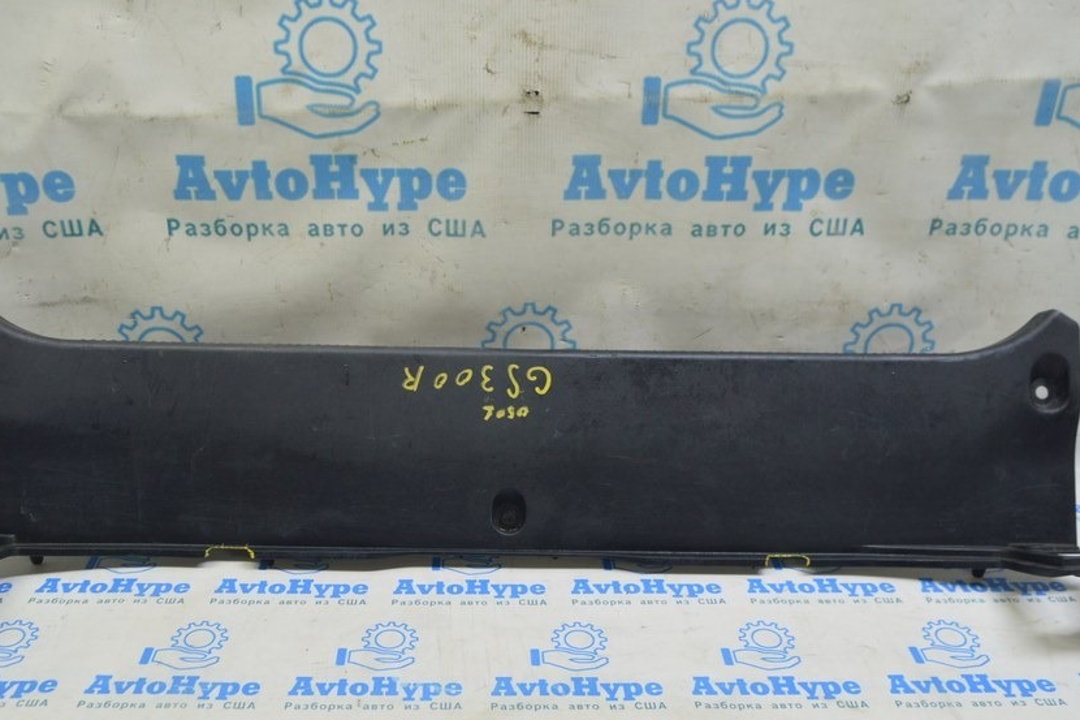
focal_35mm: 37
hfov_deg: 51.8
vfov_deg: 35.9
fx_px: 1110
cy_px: 370
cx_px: 485
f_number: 5.6
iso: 400
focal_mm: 20
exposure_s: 1/20
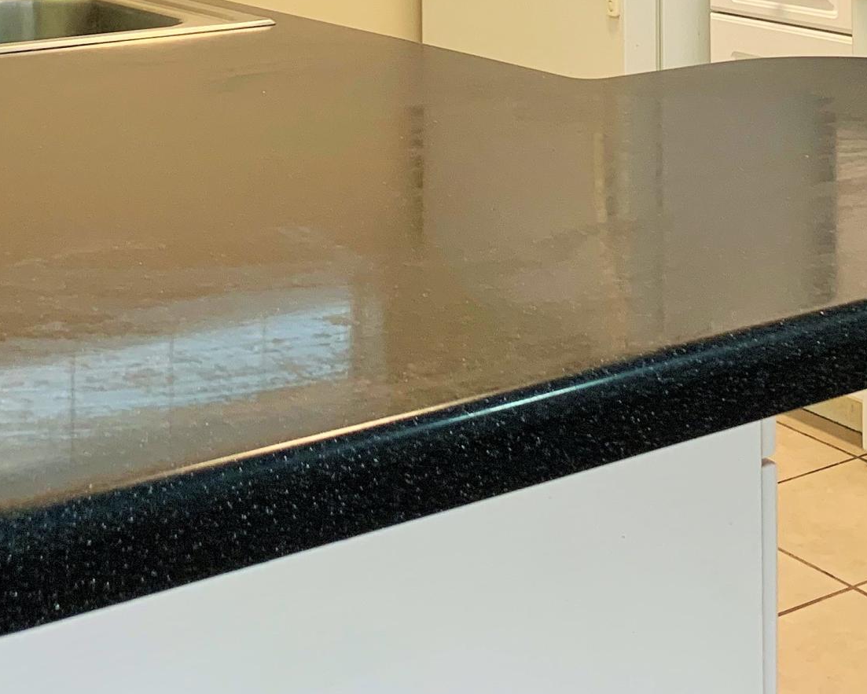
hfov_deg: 27.3
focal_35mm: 69
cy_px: -151
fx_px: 1771
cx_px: 597
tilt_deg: -1.7
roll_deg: +0.9
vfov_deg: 20.6
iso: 64
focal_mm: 4.25
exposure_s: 1/60
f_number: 1.8
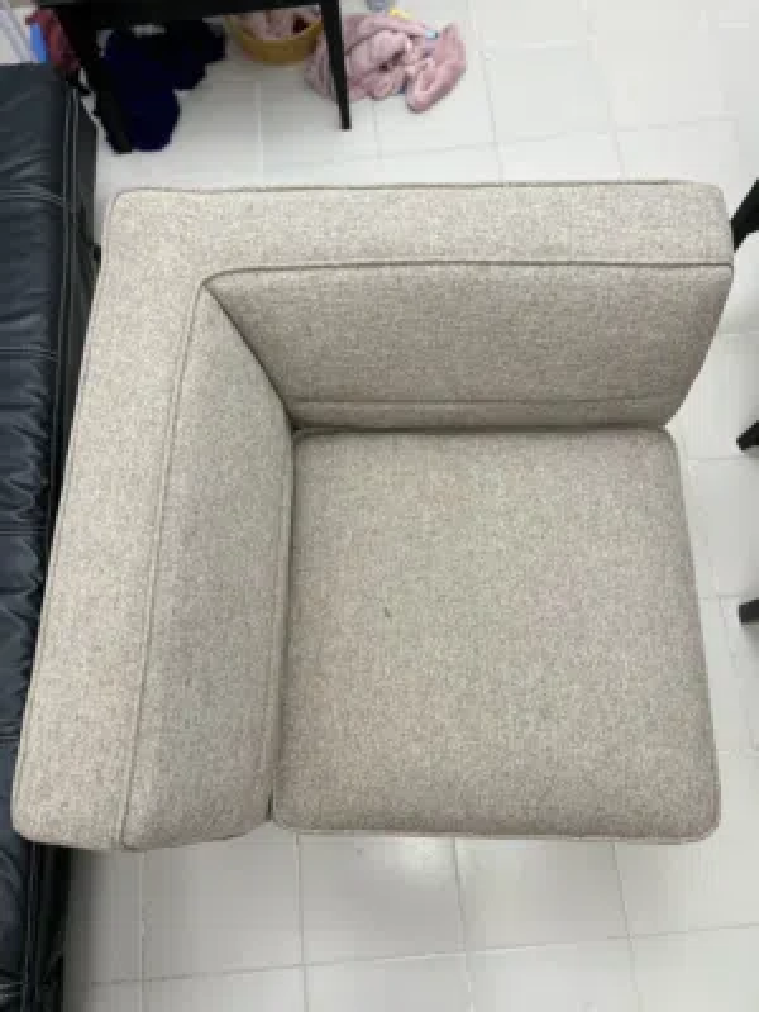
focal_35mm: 26
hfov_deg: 53.1
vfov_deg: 67.3
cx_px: 380
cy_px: 506
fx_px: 760
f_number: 1.5
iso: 160
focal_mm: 5.7
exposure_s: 1/50
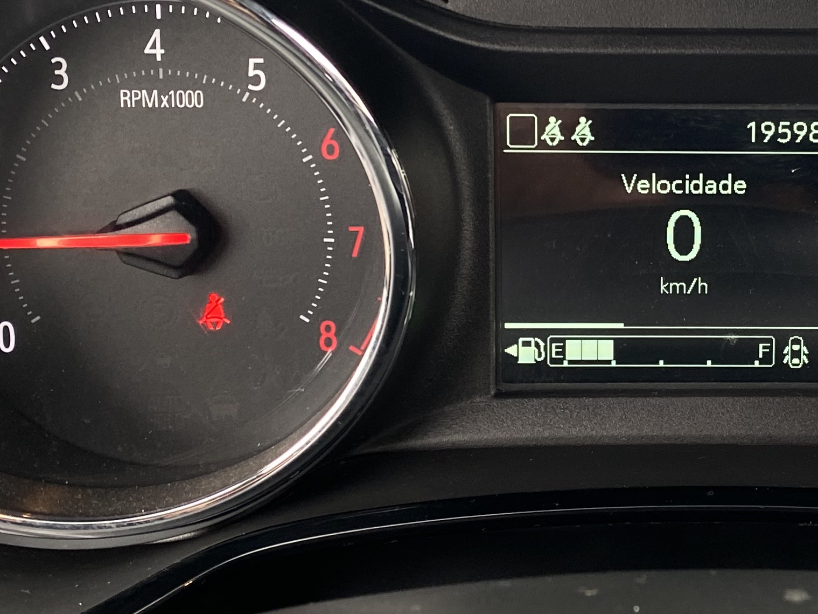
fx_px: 1630
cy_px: 264
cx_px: 689
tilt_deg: -25.4
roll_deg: -2.5
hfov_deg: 27.4
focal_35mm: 69
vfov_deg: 21.3
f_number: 1.8
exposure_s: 1/121
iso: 125
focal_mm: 4.25
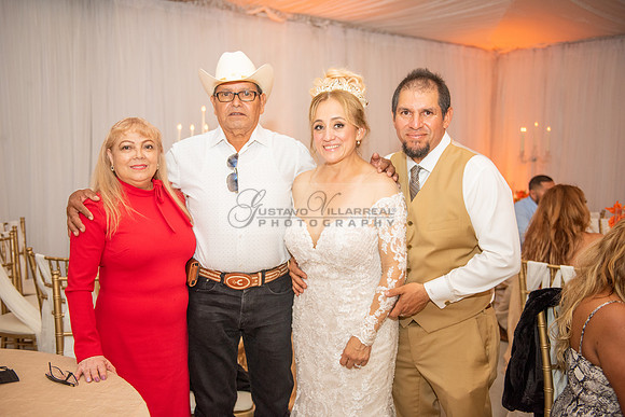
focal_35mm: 36
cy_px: 208
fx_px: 625
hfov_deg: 53.1
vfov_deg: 36.9
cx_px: 312
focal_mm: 36
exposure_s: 1/160
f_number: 2.8
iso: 1000
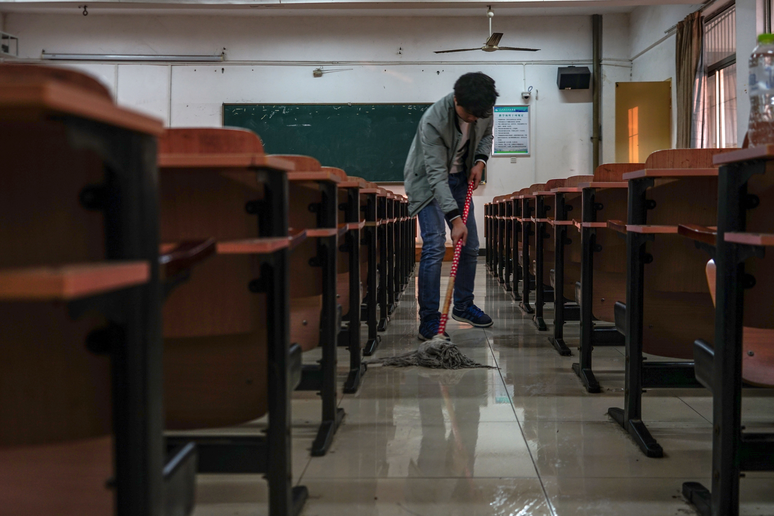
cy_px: 258
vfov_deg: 35.1
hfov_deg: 50.7
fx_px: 817
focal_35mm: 38
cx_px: 387
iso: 320
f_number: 4
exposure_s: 1/50
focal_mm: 38
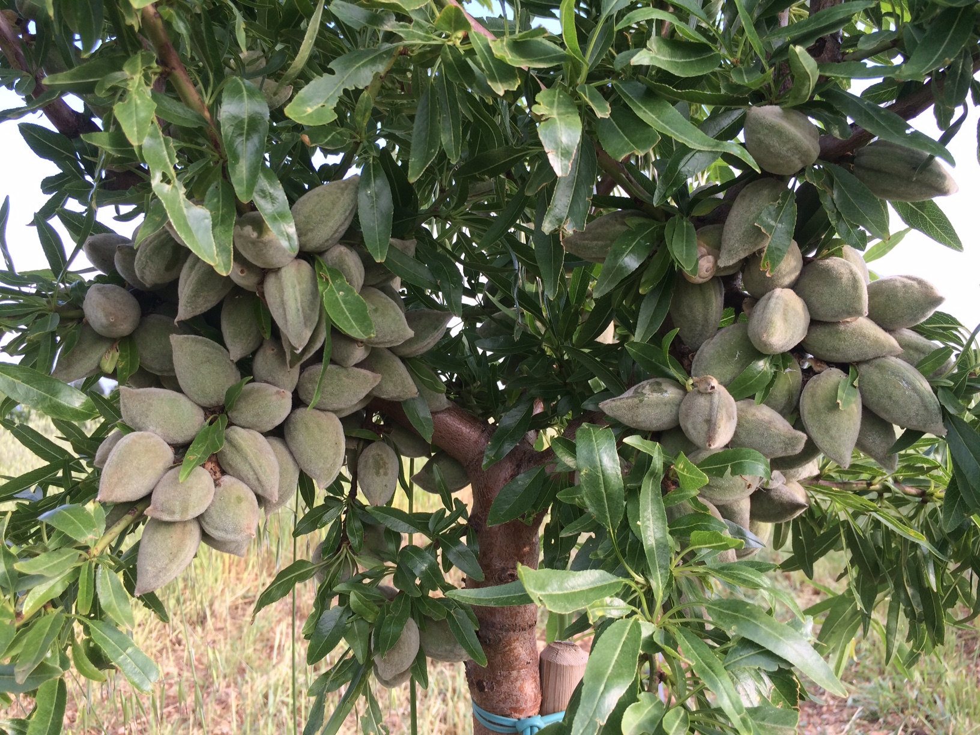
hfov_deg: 61.7
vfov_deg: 48.2
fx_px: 821
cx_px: 490
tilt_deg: +3.7
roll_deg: +1.9
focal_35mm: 29
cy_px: 368
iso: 32
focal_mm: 4.15
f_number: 2.2
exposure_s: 1/265
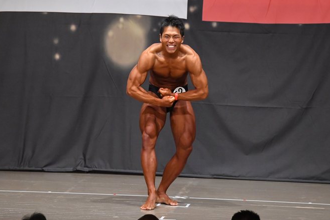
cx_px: 147
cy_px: 93
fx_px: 2409
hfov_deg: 7.8
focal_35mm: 263
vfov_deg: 5.2
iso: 6400
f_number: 5.6
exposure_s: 1/400
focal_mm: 150
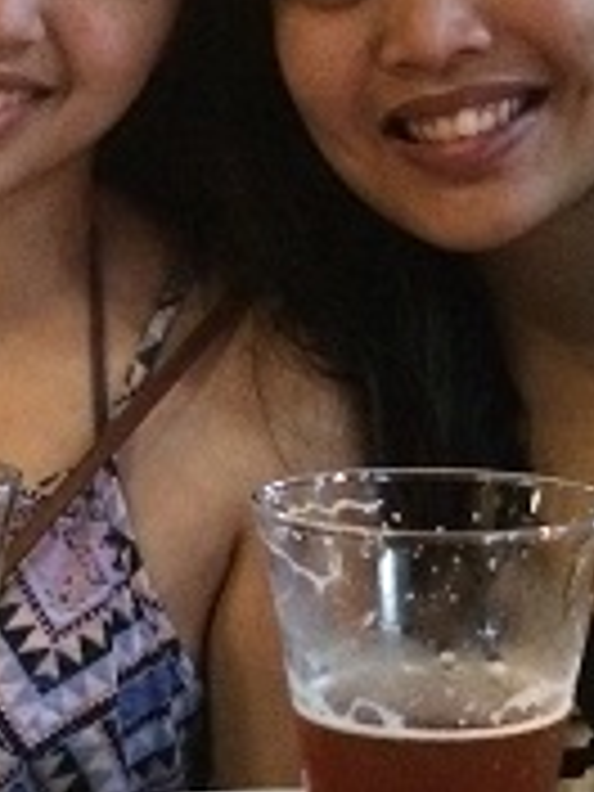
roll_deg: +1.9
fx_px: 2265
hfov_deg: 14.9
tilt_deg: -11.2
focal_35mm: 99
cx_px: 346
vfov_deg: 19.8
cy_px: 464
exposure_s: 1/15
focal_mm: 4.15
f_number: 2.2
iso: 1250
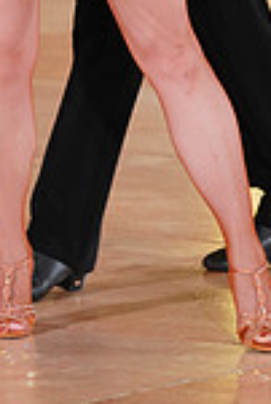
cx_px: -1
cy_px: -332
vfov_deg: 4.2
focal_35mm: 485
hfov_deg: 2.8
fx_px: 5464
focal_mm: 126
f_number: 2.8
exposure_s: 1/400
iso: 1600
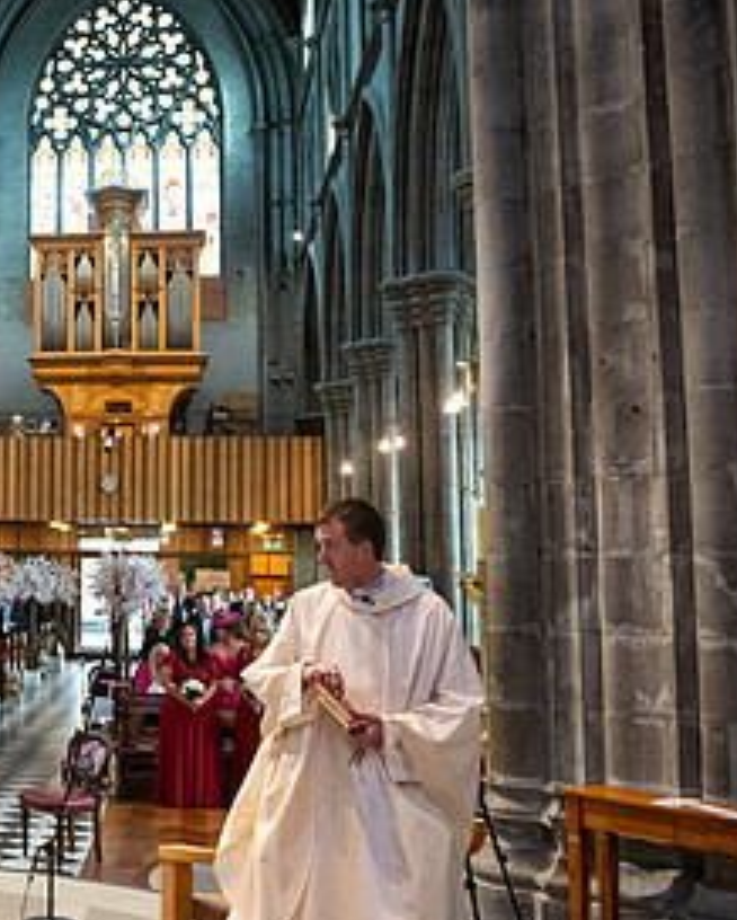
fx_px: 1307
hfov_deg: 28.5
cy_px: 408
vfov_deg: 38.7
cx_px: -78
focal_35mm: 48
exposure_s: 1/160
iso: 1250
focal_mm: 24
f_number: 3.5
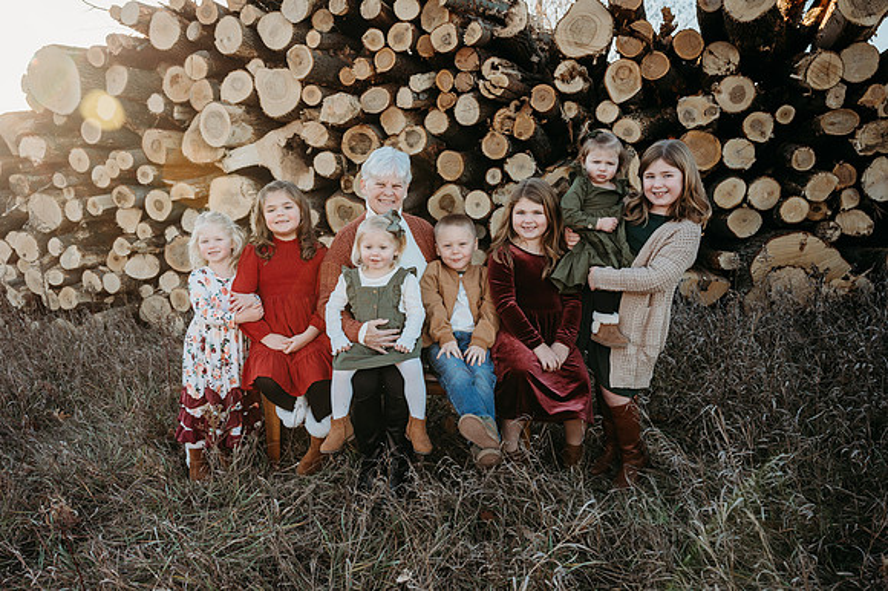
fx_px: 775
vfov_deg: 41.7
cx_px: 407
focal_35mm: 31
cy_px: 320
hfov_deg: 59.6
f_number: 4
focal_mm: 29
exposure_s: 1/1000
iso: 400
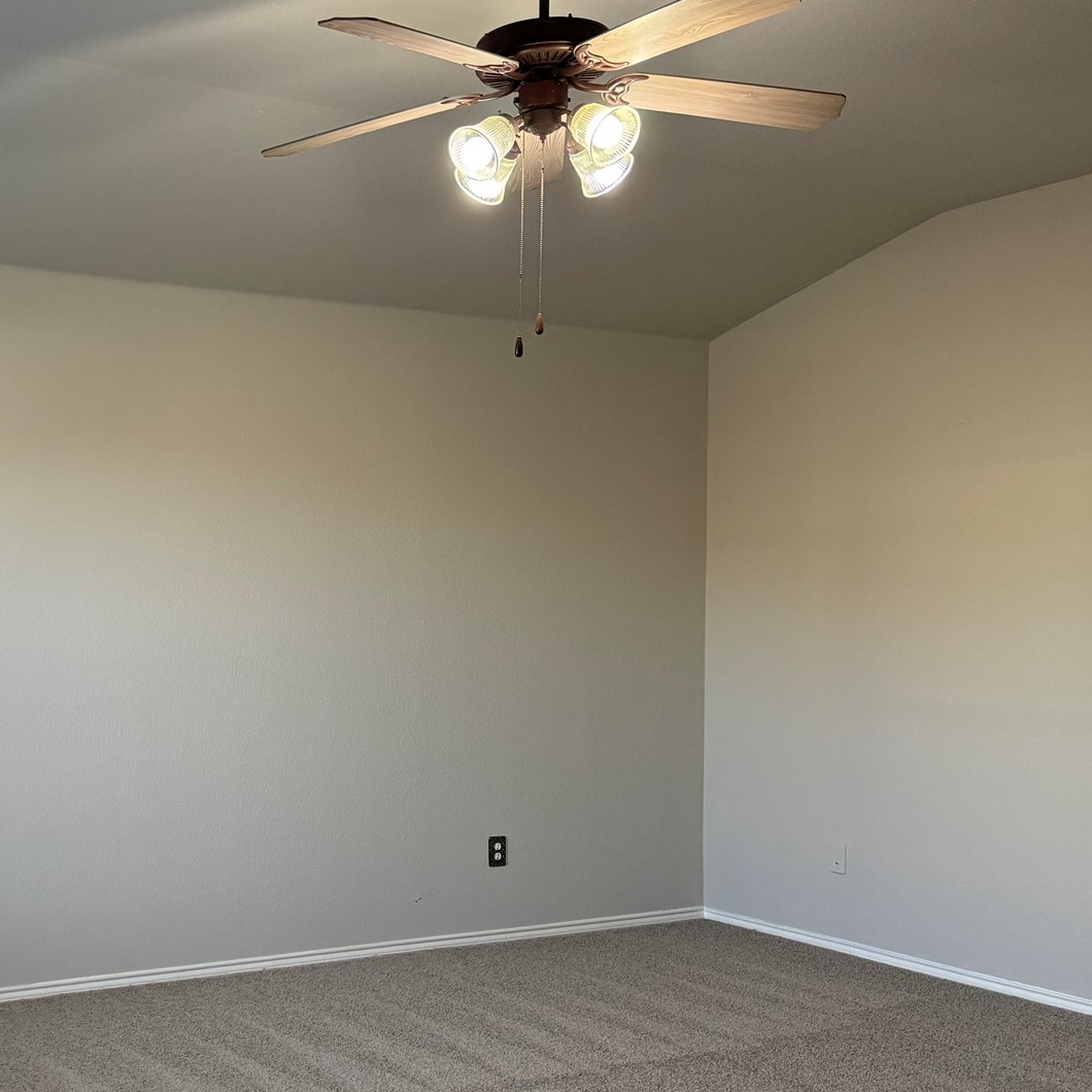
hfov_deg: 38.7
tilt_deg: -0.6
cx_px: 157
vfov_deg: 40.8
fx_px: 1463
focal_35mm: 41
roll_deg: +0.0
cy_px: 624
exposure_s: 1/120
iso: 250
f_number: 1.78
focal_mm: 6.76
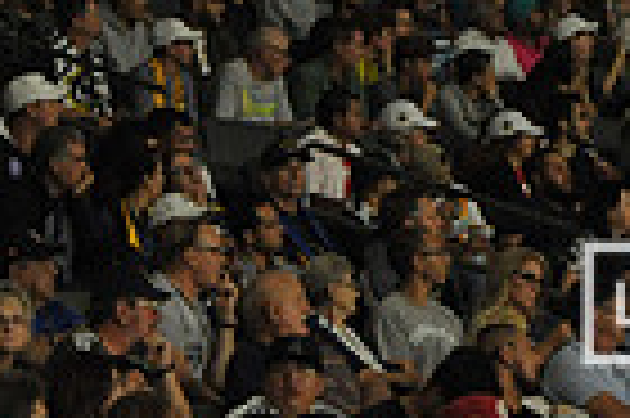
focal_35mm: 290
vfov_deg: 4.7
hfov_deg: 7.0
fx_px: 5069
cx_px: 900
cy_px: -373
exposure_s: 1/400
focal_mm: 70
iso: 3200
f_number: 10
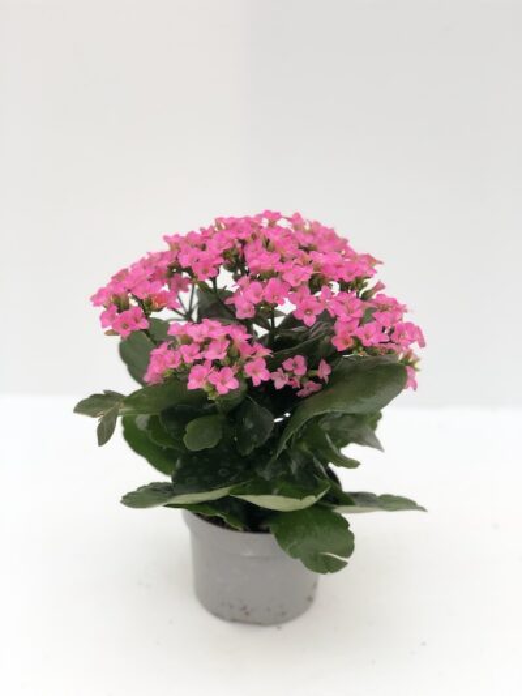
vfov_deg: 36.8
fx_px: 1045
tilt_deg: -24.7
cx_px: 261
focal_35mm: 52
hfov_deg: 28.0
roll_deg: -1.3
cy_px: 348
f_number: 2.4
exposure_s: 1/100
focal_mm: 6
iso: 16
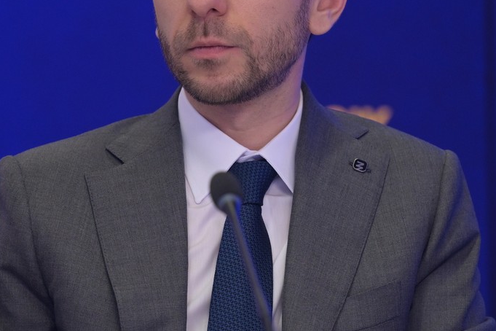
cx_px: 241
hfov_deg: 4.3
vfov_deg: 2.9
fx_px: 6585
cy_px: 126
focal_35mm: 478
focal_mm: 145
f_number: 2.8
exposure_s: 1/125
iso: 560
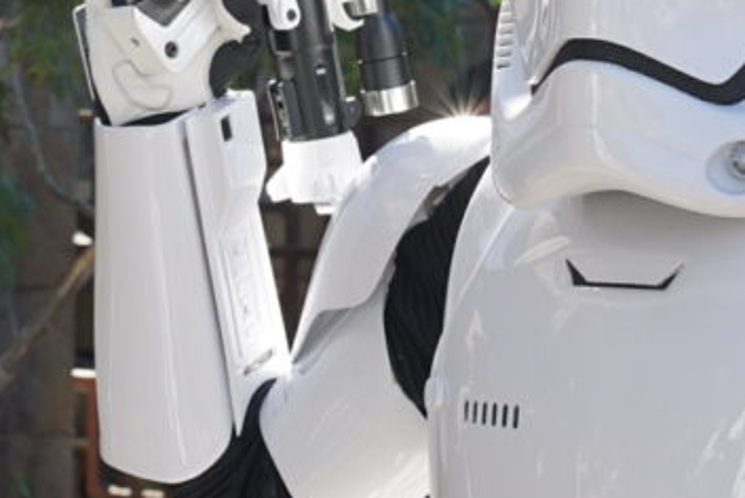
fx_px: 3521
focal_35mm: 170
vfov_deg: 8.1
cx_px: 281
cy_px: 76
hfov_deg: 12.1
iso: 2000
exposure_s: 1/1600
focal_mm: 50
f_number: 8
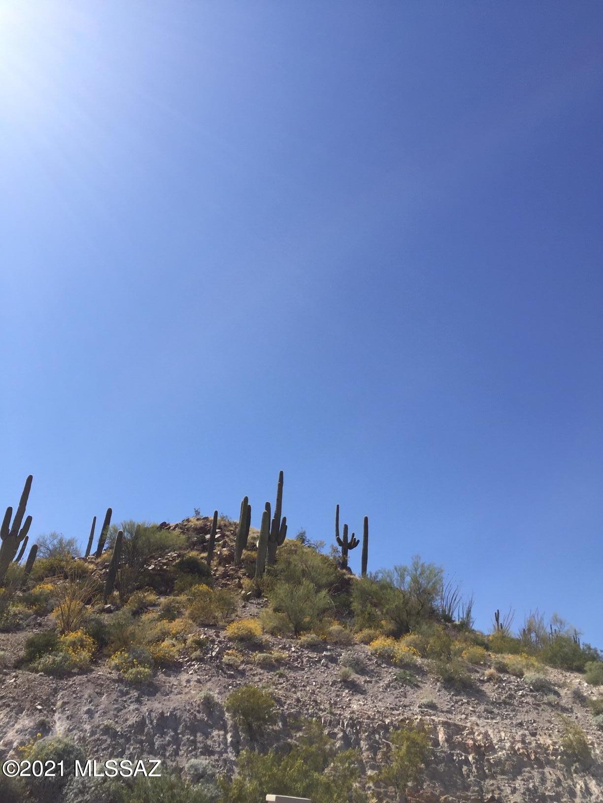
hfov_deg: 48.2
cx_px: 302
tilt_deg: +32.7
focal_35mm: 29
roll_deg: -7.1
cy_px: 402
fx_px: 674
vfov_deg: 61.7
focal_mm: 4.15
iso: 32
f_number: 2.2
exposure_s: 1/2475
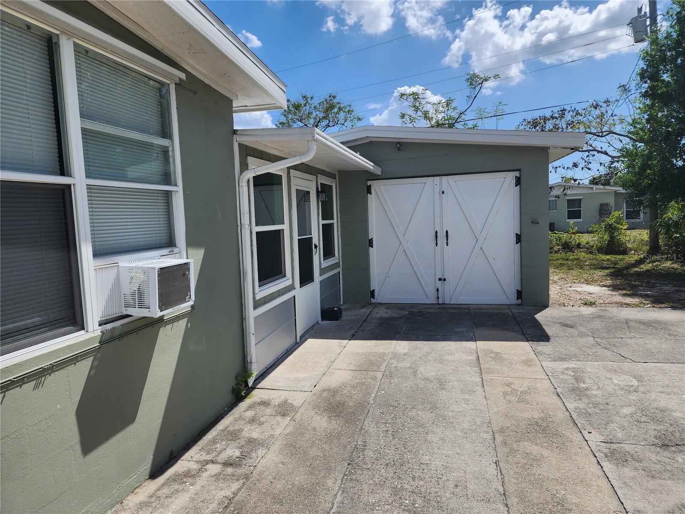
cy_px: 257
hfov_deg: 73.9
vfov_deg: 58.9
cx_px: 342
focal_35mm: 23
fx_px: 455
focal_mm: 6.4
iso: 12
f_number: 1.8
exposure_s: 1/1437
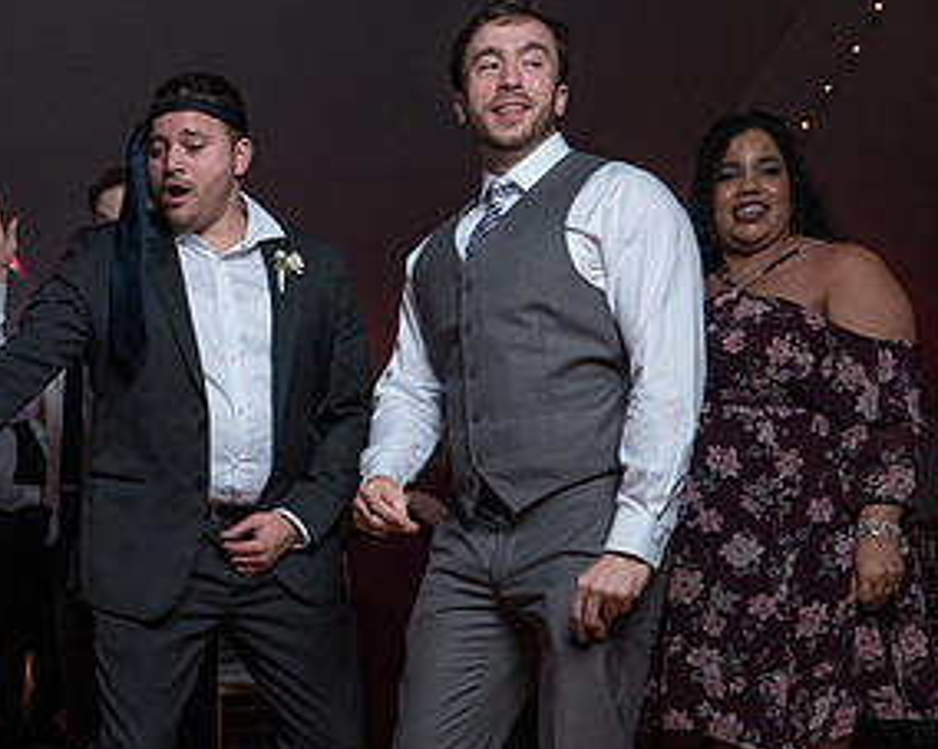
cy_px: 545
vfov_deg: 28.3
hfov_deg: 34.1
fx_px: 1471
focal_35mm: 53
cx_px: 158
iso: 2000
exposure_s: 1/200
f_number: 5.6
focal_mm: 25
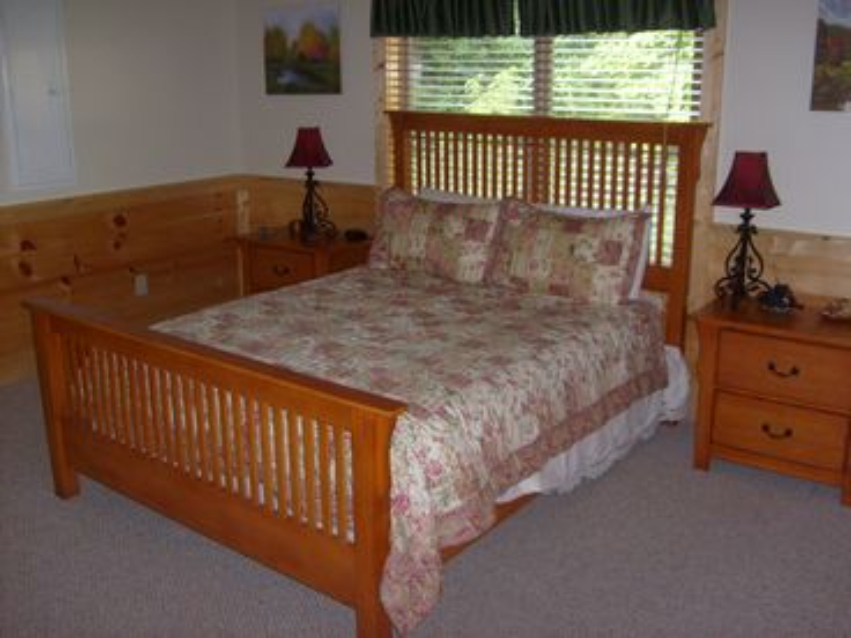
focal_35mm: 35
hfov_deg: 52.6
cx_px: 426
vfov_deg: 40.7
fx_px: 860
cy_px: 319
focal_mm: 5.8
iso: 100
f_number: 2.8
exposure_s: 1/45
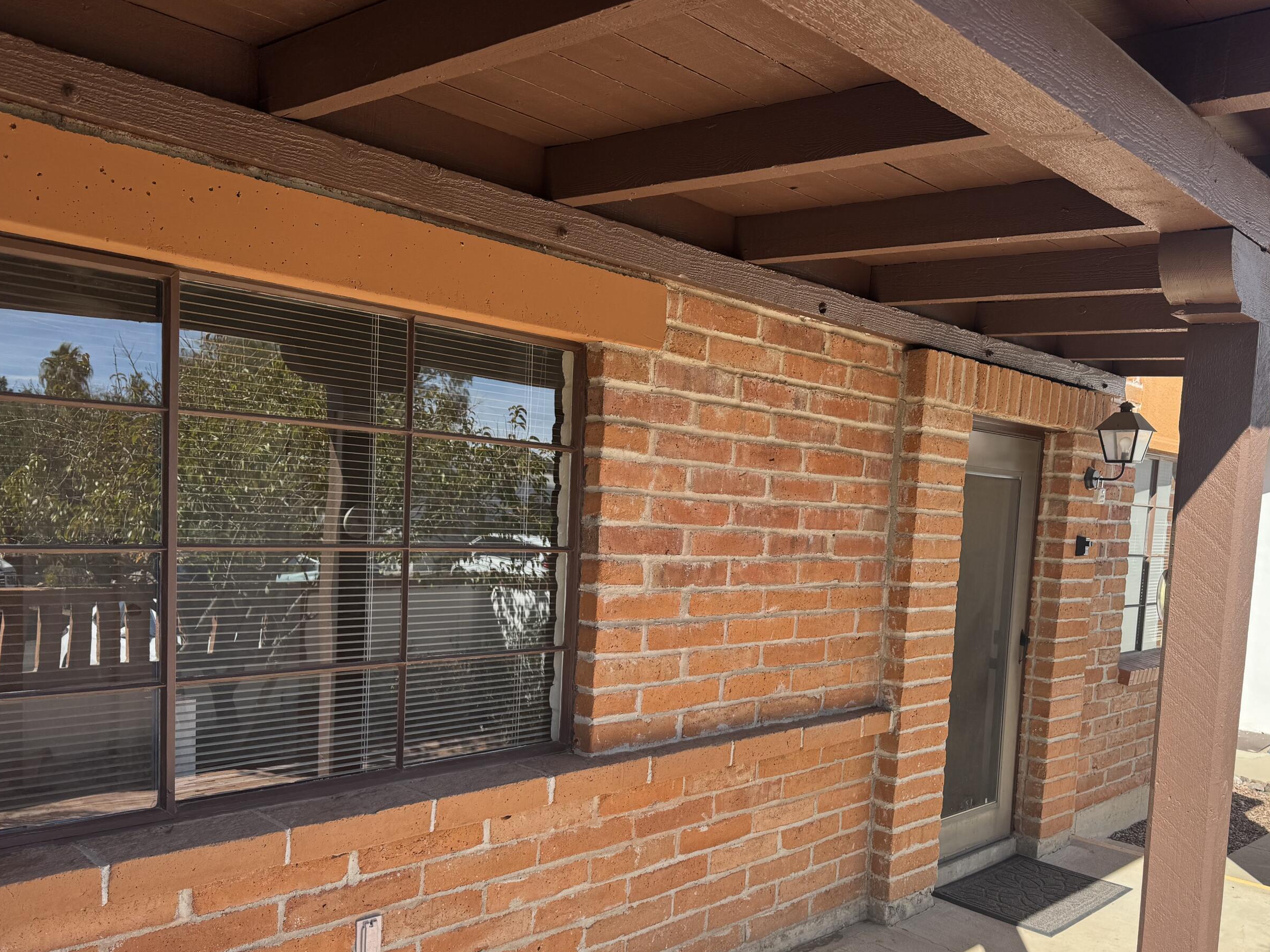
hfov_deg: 59.7
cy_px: 585
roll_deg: -3.6
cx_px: 721
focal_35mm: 30
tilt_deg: -5.8
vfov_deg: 46.5
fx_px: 1101
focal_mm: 6.76
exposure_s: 1/1112
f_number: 1.78
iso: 80
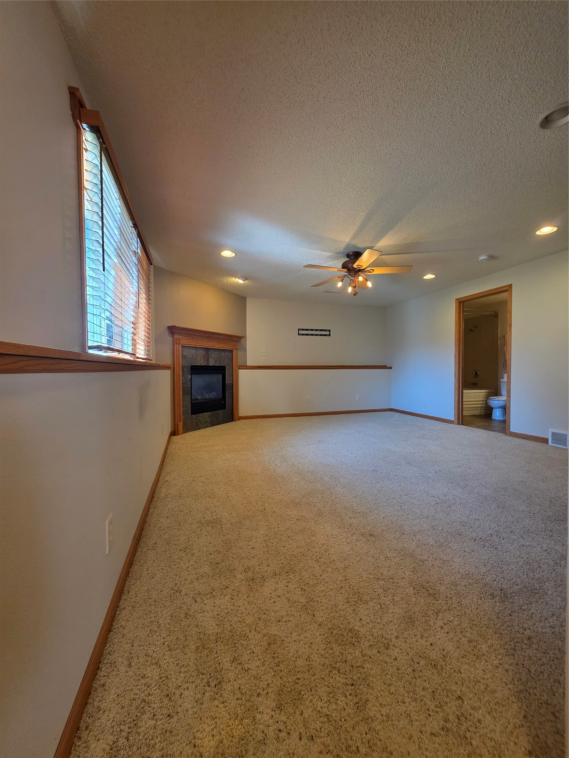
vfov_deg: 106.2
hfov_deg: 89.9
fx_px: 285
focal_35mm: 13
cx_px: 284
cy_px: 379
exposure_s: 1/120
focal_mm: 2.2
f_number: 1.9
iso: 160
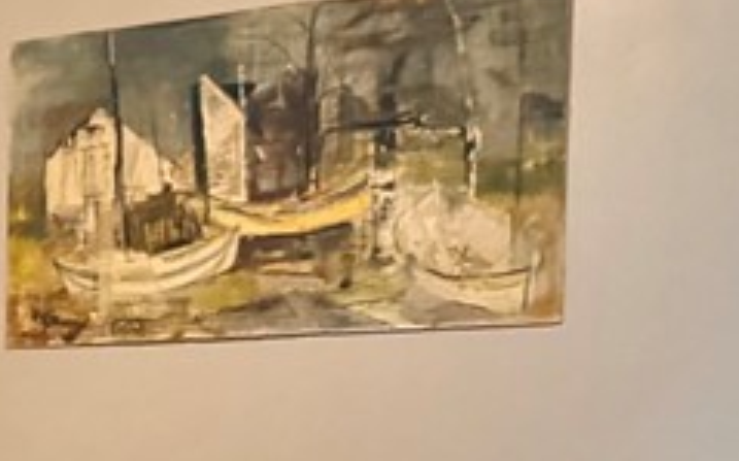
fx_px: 2194
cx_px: -720
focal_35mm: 109
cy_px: 662
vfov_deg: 11.6
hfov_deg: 15.5
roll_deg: +2.2
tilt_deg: -8.0
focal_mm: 6.76
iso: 1000
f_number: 1.78
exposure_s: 1/40
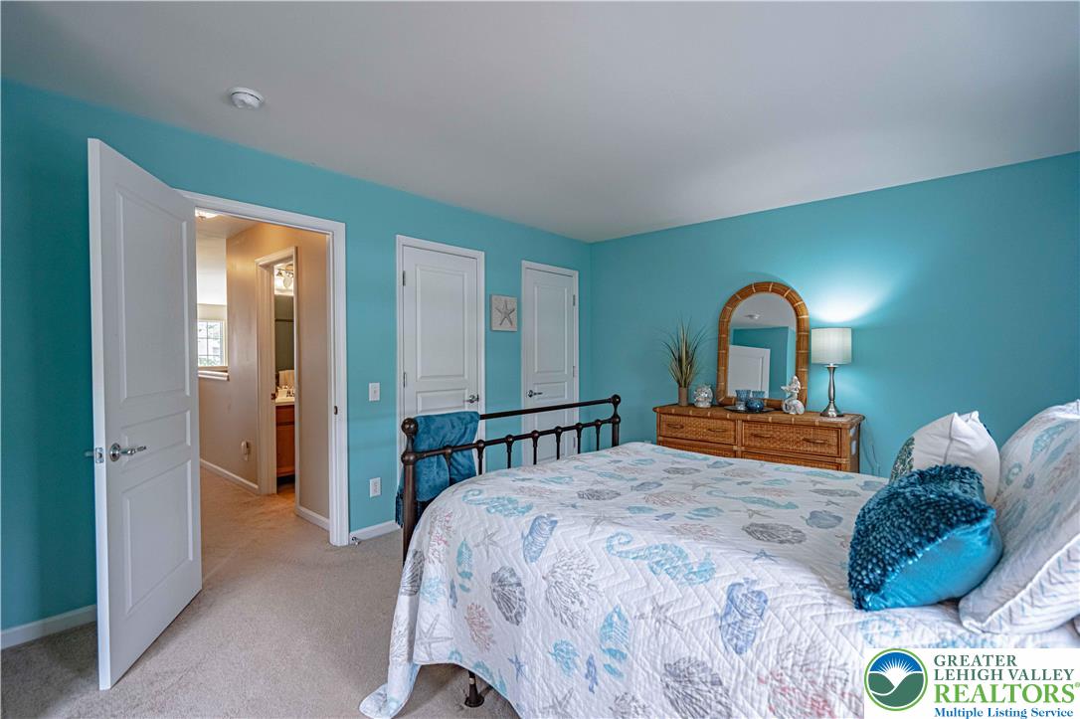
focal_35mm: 16
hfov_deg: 96.8
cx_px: 540
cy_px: 360
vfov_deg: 73.7
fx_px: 480
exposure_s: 1/1250
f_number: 4
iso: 1250
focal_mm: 16
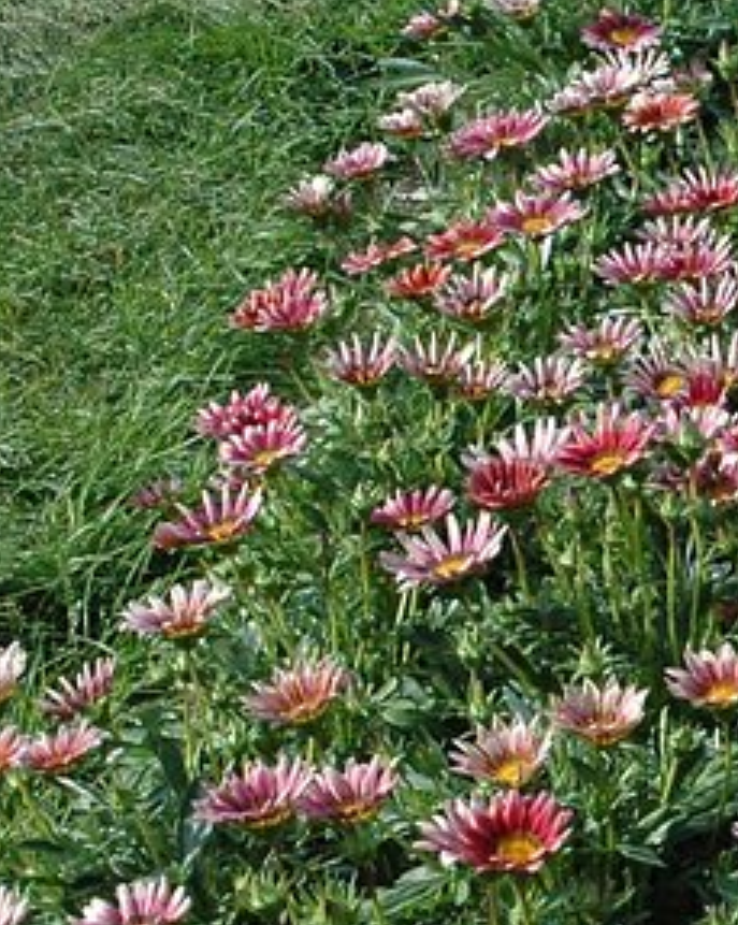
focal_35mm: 136
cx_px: 1402
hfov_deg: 10.6
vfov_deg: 14.0
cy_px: 969
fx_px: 3710
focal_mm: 27
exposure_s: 1/400
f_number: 10
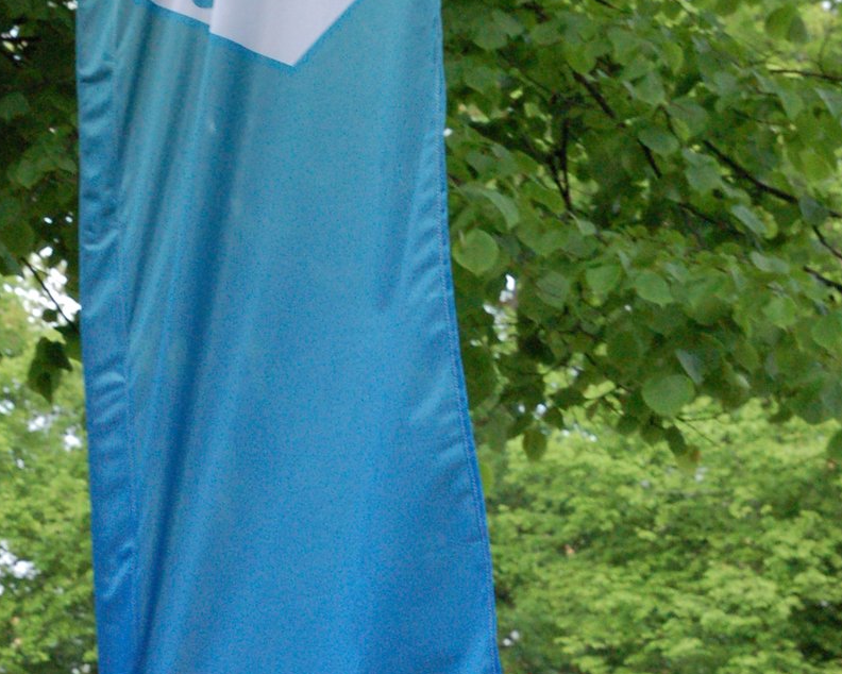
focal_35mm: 142
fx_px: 3540
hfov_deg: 13.5
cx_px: 187
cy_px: 544
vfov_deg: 10.8
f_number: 9
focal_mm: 40
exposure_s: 1/125
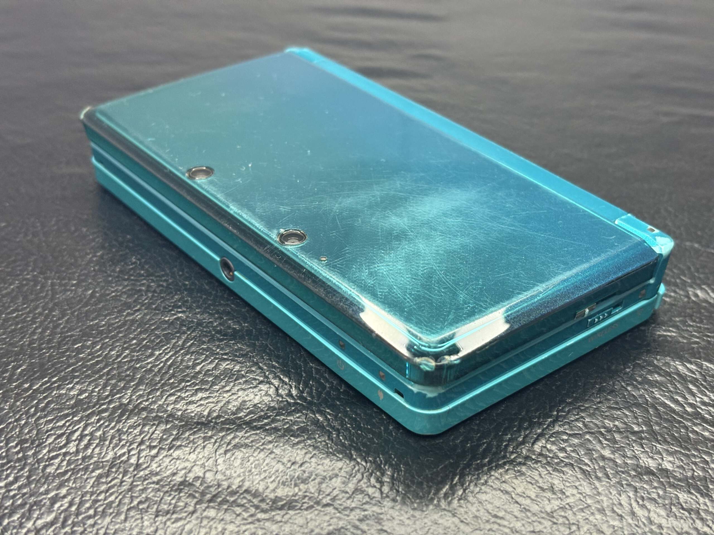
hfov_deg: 36.8
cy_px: 268
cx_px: 357
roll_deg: -1.1
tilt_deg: -33.4
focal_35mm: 52
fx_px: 1073
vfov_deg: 28.0
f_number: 1.6
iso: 250
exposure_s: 1/40
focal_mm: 5.96
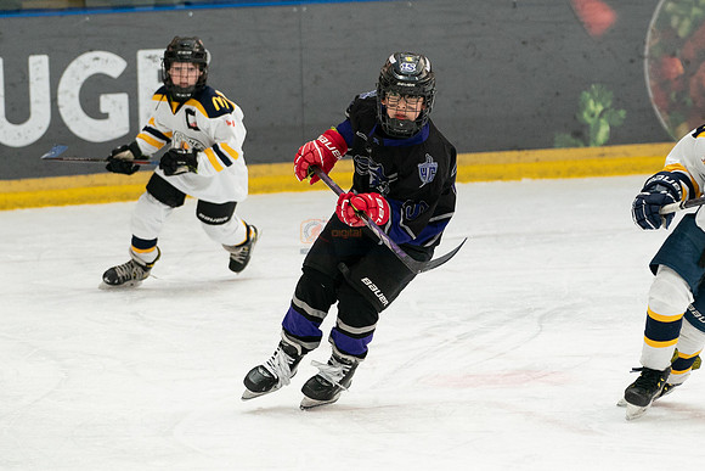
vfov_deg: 4.8
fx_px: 5585
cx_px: 346
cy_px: 222
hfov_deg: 7.2
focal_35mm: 285
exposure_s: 1/1000
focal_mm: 126
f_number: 3.2
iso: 2000
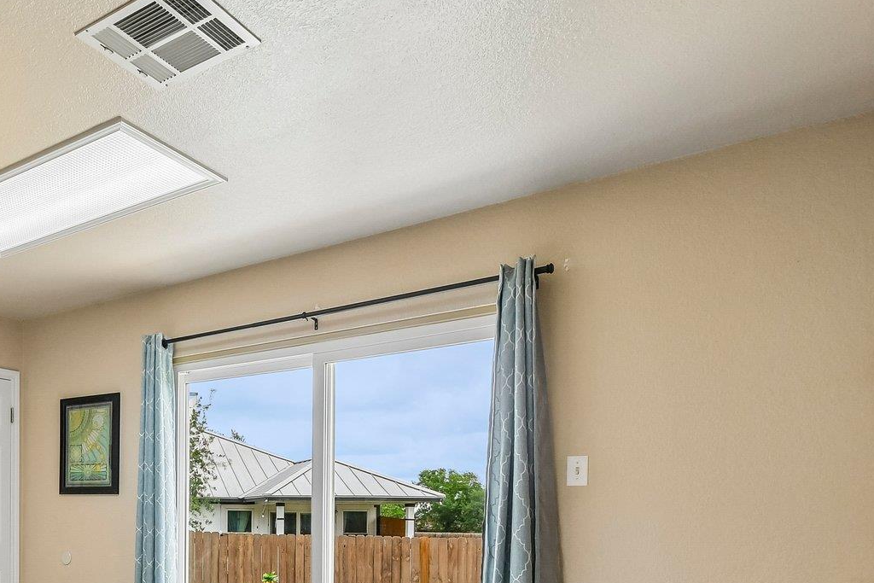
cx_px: 113
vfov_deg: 41.7
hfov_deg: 55.1
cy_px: 468
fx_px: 728
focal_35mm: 30
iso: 400
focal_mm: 10
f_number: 8
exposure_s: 1/200
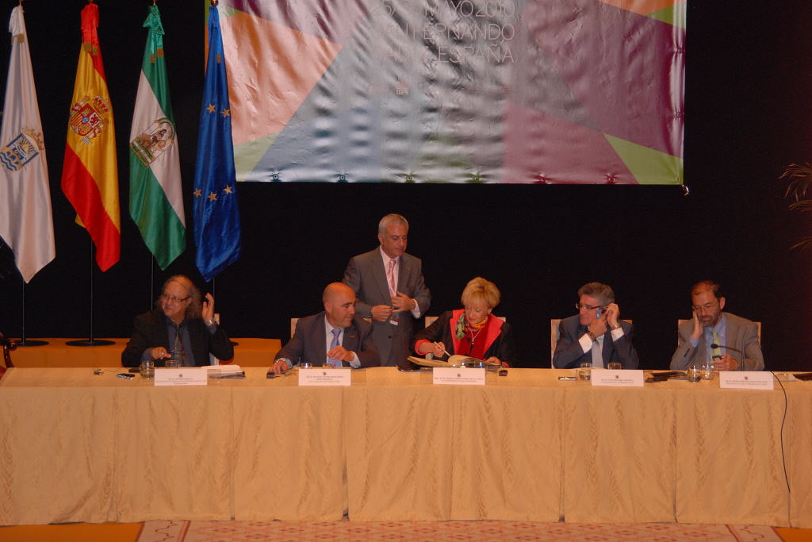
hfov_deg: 20.9
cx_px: 406
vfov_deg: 14.0
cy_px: 271
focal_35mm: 98
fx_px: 2199
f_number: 5.3
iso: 400
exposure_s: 1/200
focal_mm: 65
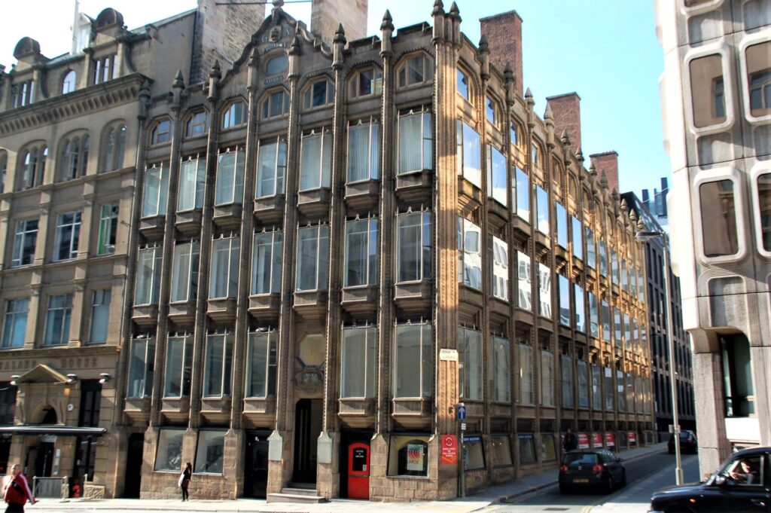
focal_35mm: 33
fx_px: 706
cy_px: 256
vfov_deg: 39.9
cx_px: 386
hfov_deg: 57.3
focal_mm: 22
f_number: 9
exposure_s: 1/160
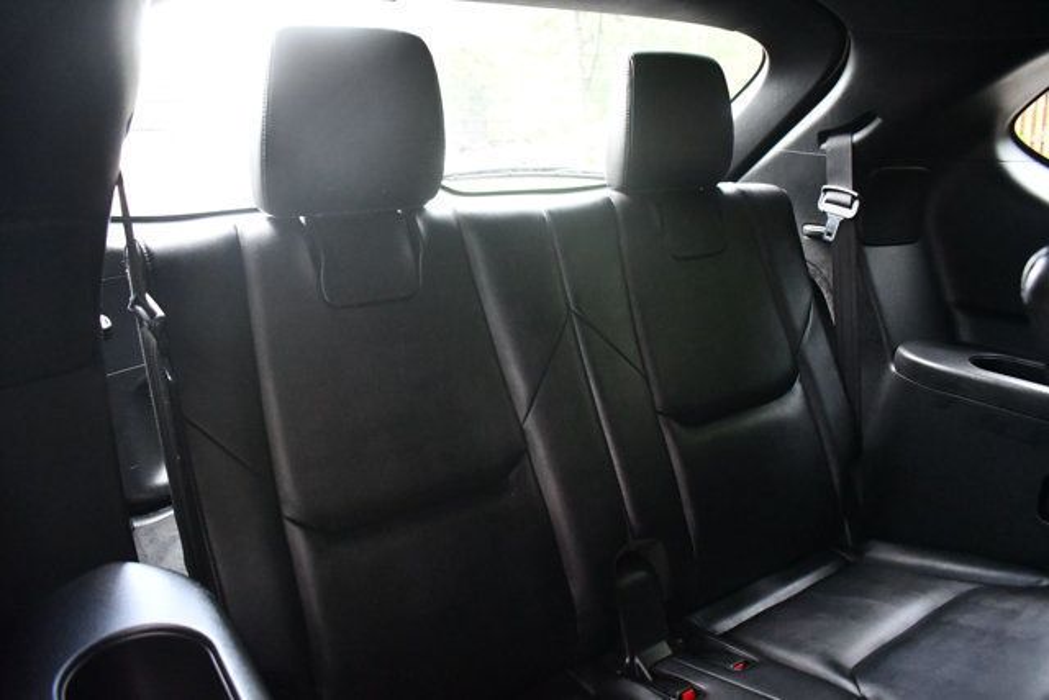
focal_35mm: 27
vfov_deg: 48.0
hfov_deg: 67.4
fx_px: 787
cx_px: 524
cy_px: 350
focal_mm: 18
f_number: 3.5
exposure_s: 1/60
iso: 8000
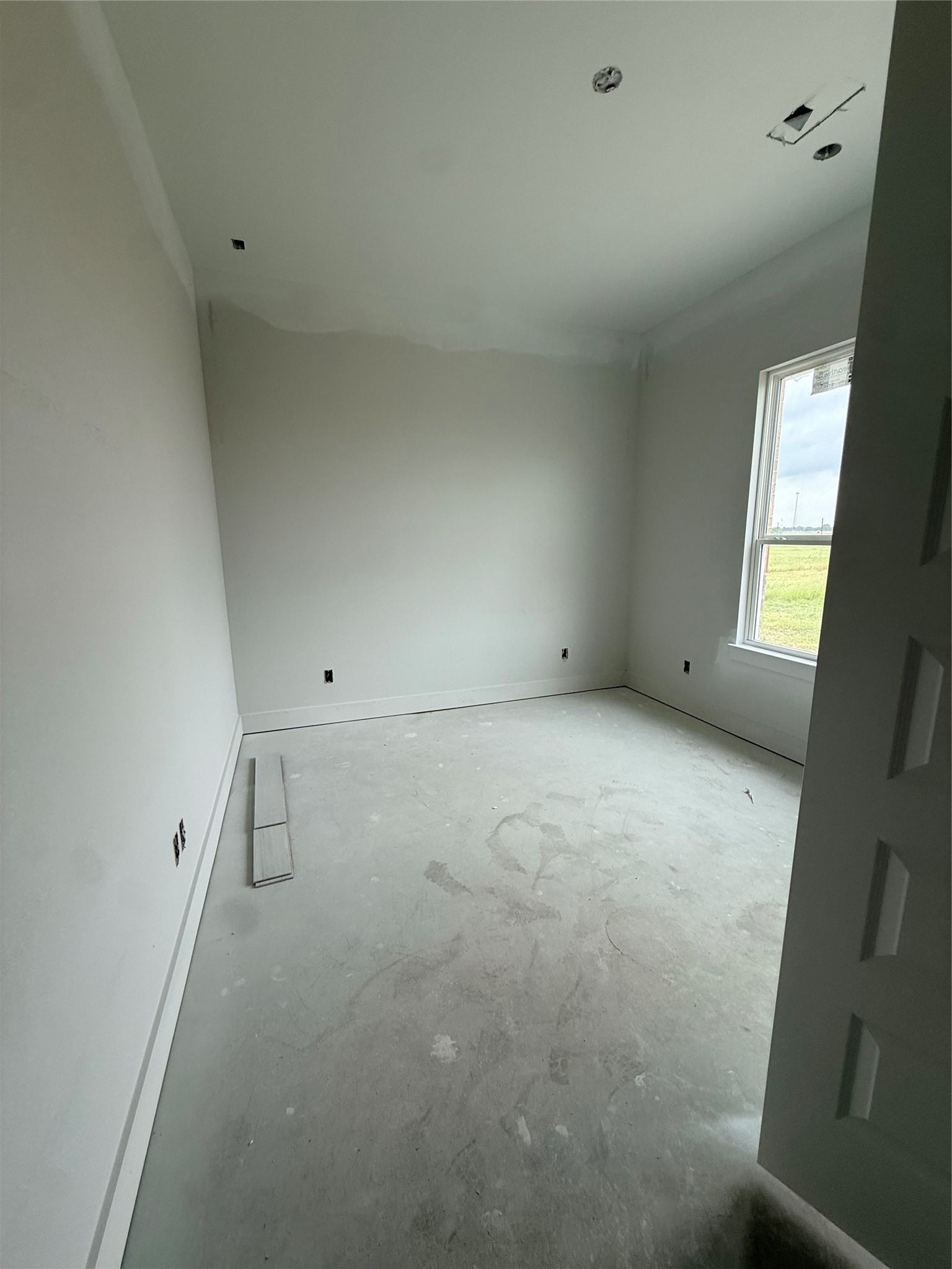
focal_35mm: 14
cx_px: 476
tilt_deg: -11.3
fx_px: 513
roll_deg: +0.1
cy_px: 634
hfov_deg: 85.7
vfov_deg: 102.1
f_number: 2.2
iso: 80
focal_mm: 2.22
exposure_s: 1/99
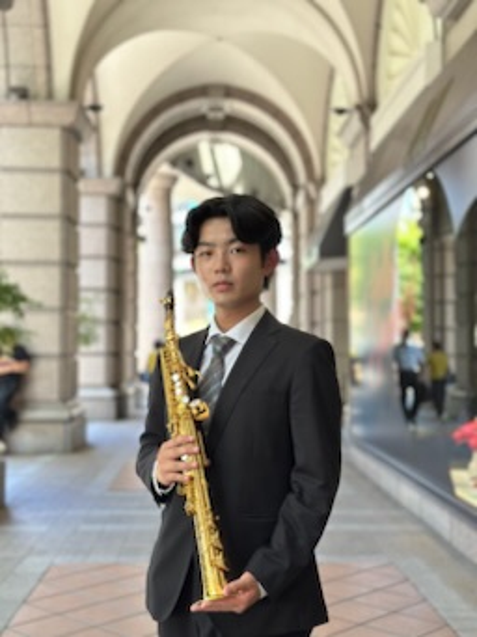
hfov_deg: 30.2
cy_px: 318
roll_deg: -0.7
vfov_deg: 39.7
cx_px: 238
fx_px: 883
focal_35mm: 48
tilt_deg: +3.1
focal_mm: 6.86
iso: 80
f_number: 1.78
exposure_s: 1/180
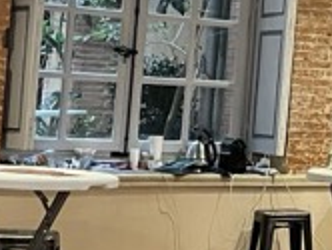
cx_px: 468
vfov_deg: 11.8
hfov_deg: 14.8
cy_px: 14
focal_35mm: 125
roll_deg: -2.0
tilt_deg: +4.7
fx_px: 1201
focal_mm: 5.1
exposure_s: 1/50
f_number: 1.6
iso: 500
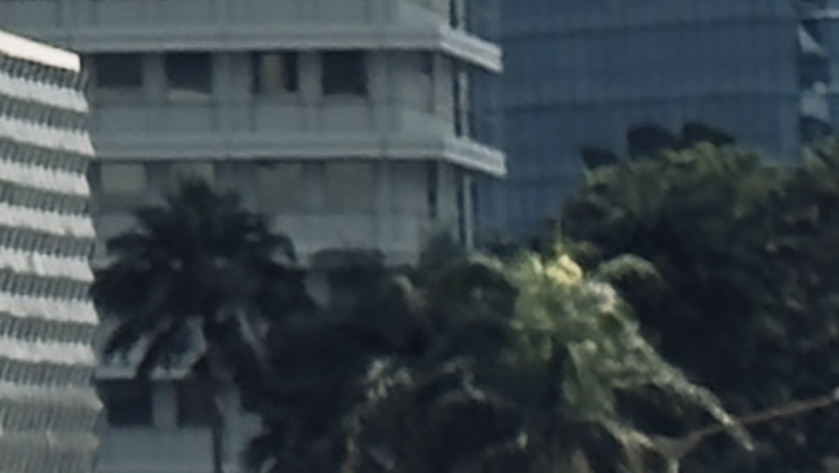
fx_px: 9303
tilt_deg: +10.7
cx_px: -1185
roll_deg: +0.2
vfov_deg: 2.8
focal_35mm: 418
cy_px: -1211
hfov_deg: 5.0
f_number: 1.78
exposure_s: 1/9901
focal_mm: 6.76
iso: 80
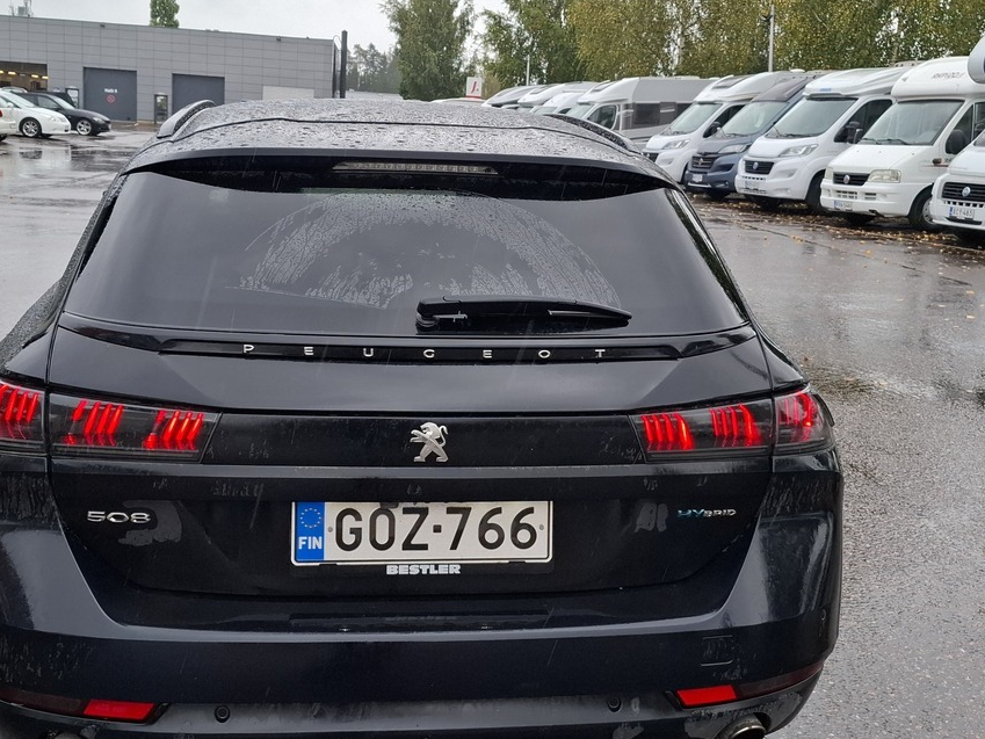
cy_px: 341
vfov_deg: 36.8
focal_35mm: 39
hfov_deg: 47.8
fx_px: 1110
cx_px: 443
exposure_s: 1/214
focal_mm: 5.54
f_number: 1.8
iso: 50
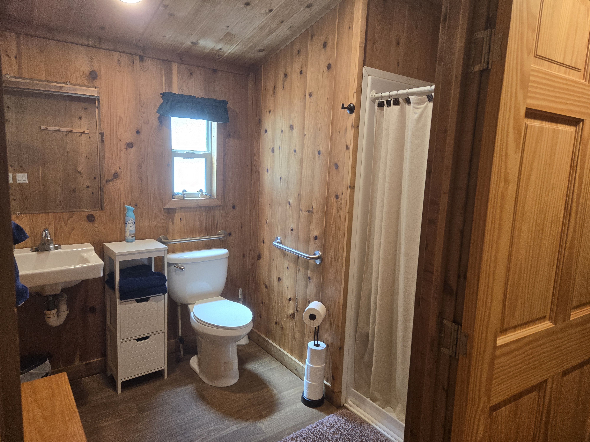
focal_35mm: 23
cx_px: 295
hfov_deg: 73.9
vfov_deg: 58.9
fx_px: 392
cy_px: 221
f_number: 1.8
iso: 250
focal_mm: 5.4
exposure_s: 1/120
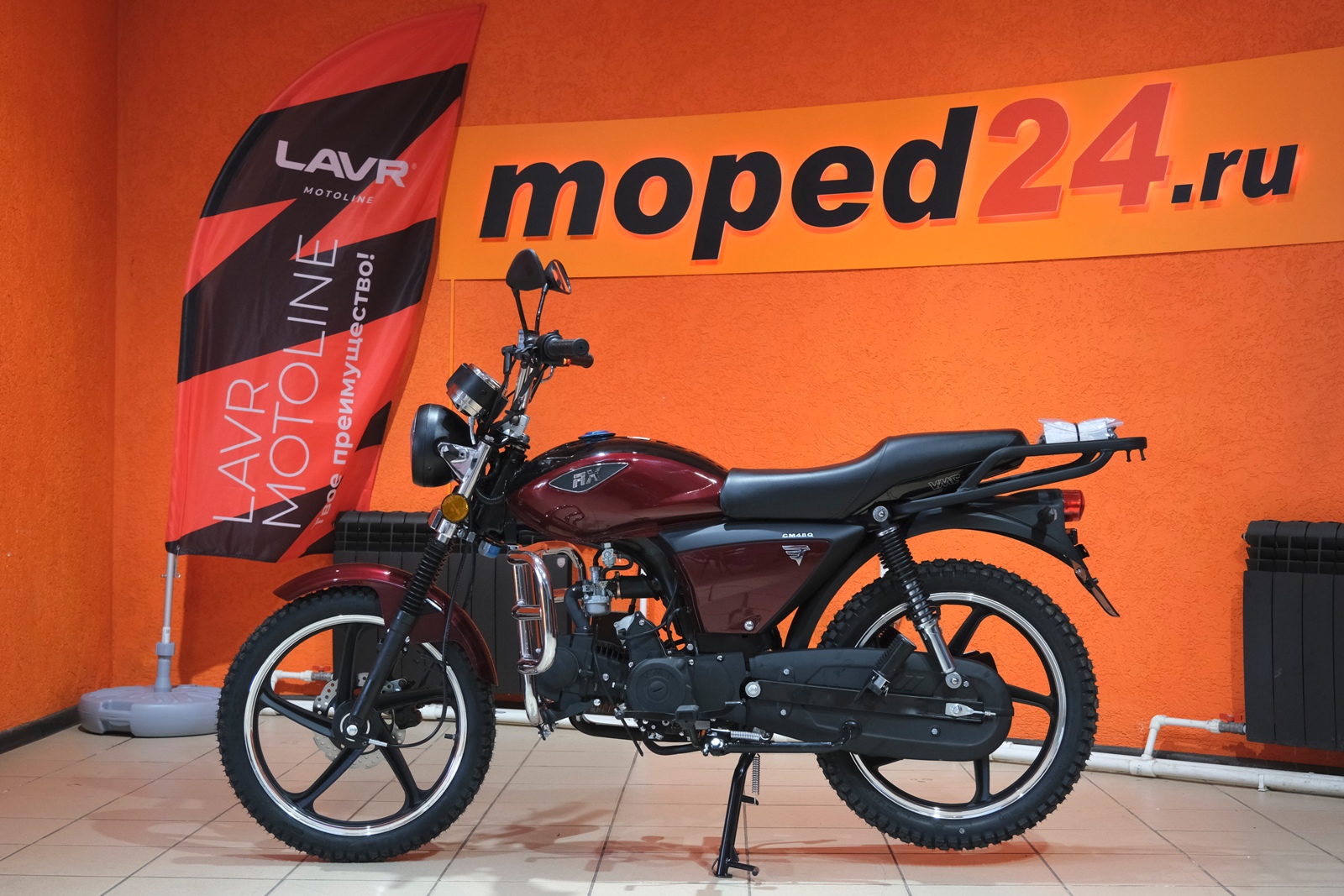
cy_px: 448
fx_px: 1717
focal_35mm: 46
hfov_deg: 42.7
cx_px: 672
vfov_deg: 29.2
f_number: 4
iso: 1600
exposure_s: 1/100
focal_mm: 30.8
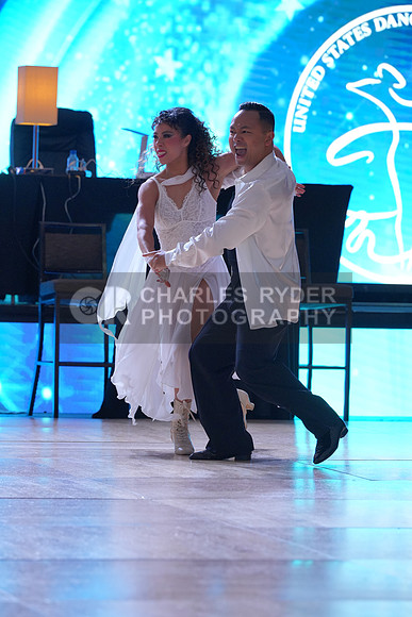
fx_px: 3431
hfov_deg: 6.9
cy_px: 308
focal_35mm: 200
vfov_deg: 10.3
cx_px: 206
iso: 2000
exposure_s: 1/400
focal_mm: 200
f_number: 5.6
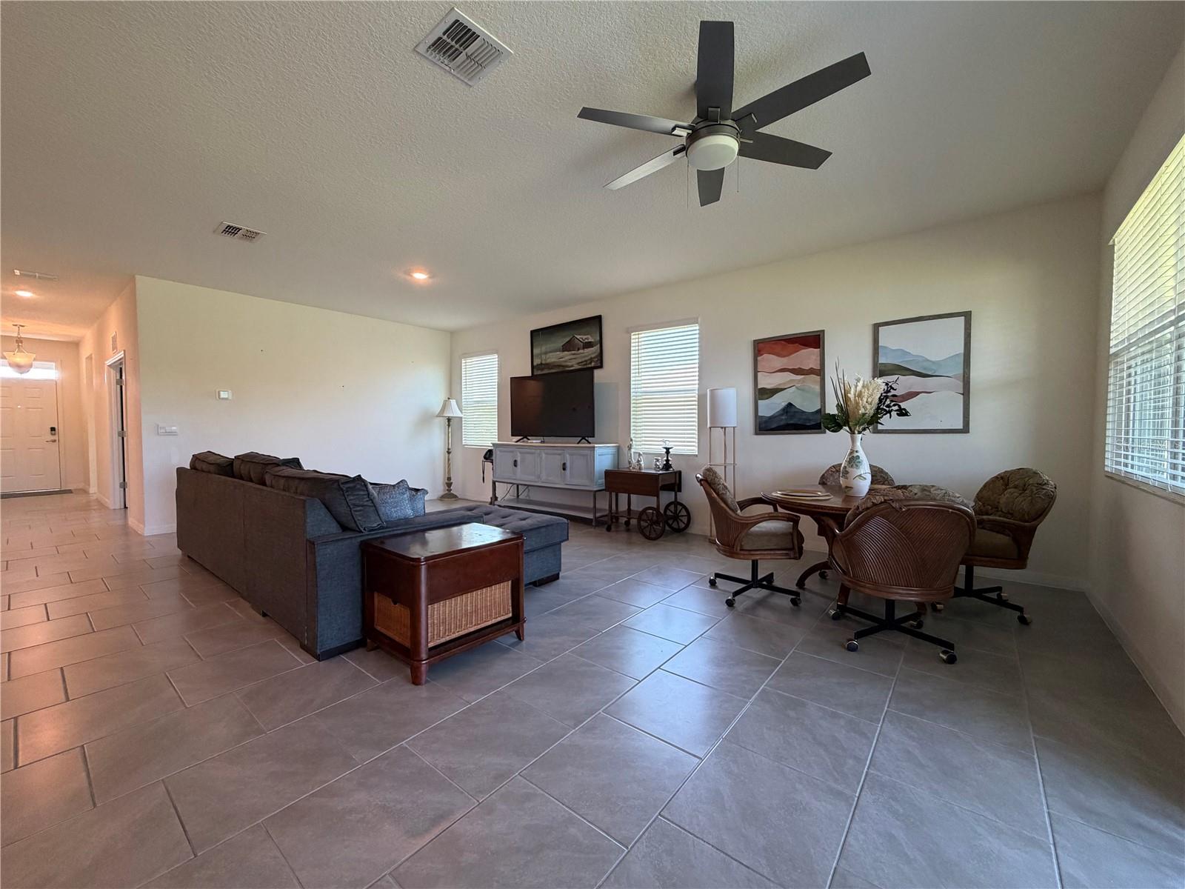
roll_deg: +0.0
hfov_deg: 102.1
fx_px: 479
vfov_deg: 85.7
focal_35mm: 14
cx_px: 592
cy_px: 444
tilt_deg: -2.0
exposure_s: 1/120
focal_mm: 2.22
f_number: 2.2
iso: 320
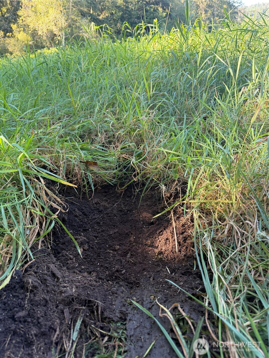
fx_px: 249
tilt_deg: -26.2
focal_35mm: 24
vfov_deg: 71.6
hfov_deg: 56.8
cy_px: 179
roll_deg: +10.0
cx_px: 134
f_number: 1.78
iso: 80
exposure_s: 1/121
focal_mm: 6.76
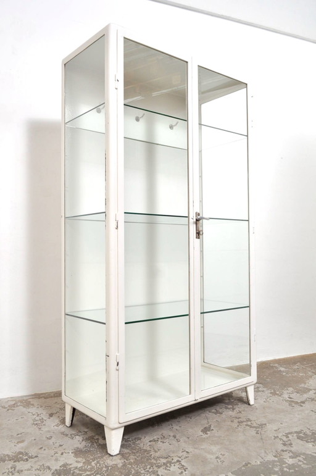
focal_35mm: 33
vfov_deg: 57.3
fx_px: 436
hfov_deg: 39.9
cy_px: 238
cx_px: 158
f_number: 8
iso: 400
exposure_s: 1/125
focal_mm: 22
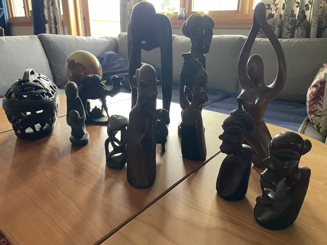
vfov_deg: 53.1
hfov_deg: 67.3
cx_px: 164
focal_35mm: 26
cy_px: 122
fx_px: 246
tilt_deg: -20.1
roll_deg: -0.7
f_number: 1.6
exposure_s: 1/60
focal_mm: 4.2
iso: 200
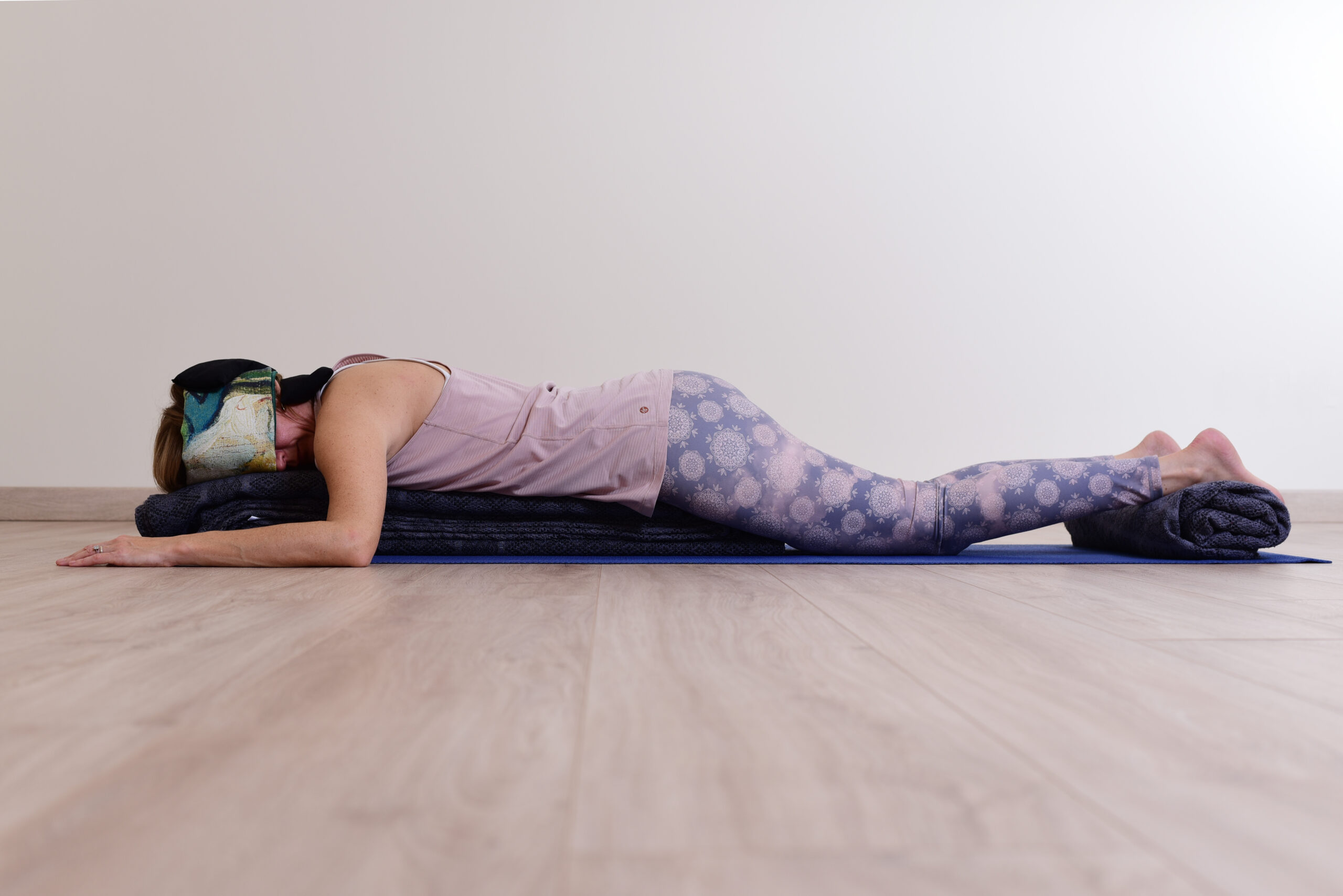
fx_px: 1866
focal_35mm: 50
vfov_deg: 27.0
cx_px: 672
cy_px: 448
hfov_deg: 39.6
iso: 125
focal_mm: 50
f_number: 6.3
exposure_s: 1/125
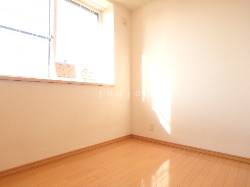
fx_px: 152
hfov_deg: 79.0
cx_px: 125
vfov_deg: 63.4
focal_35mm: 21
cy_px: 94
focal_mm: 3.7
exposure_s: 1/60
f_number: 3.5
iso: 125
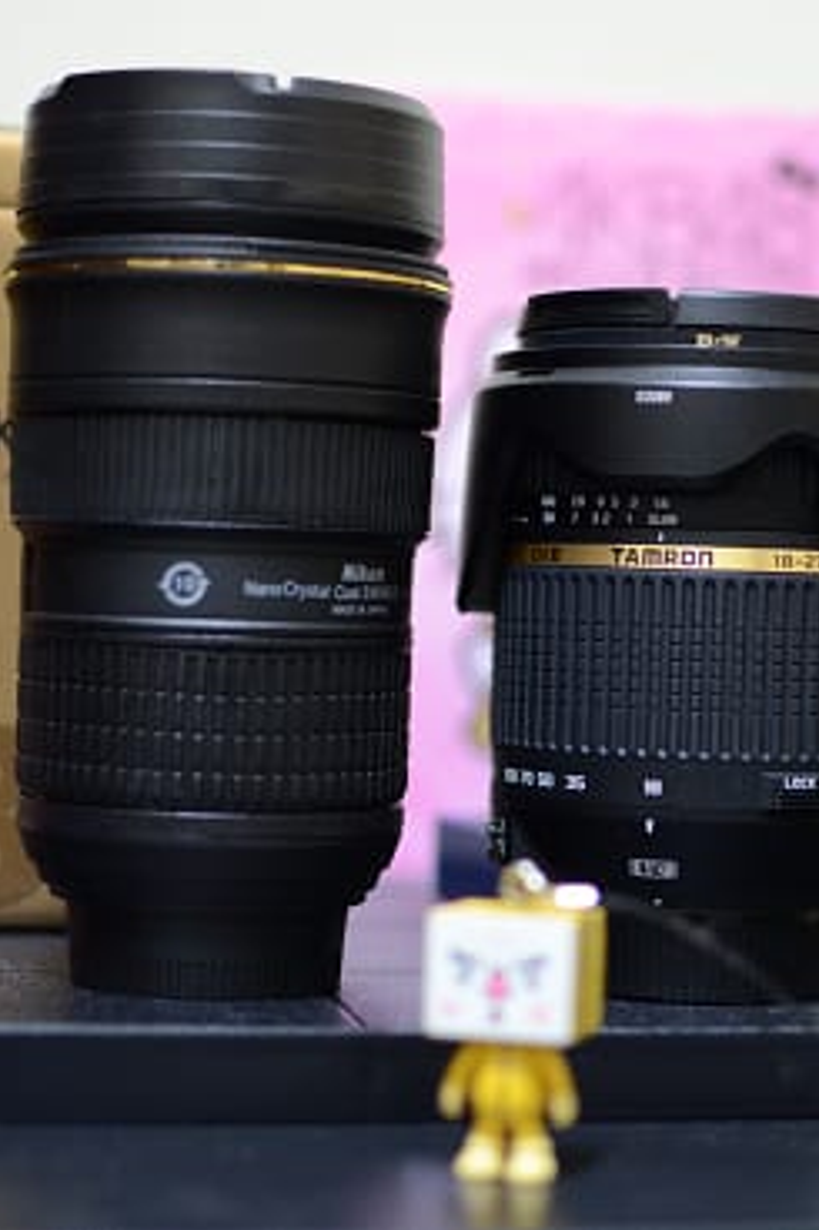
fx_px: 2724
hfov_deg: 17.1
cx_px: 475
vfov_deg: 25.4
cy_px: 615
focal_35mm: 80
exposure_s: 1/80
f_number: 2.2
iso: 1600
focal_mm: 35
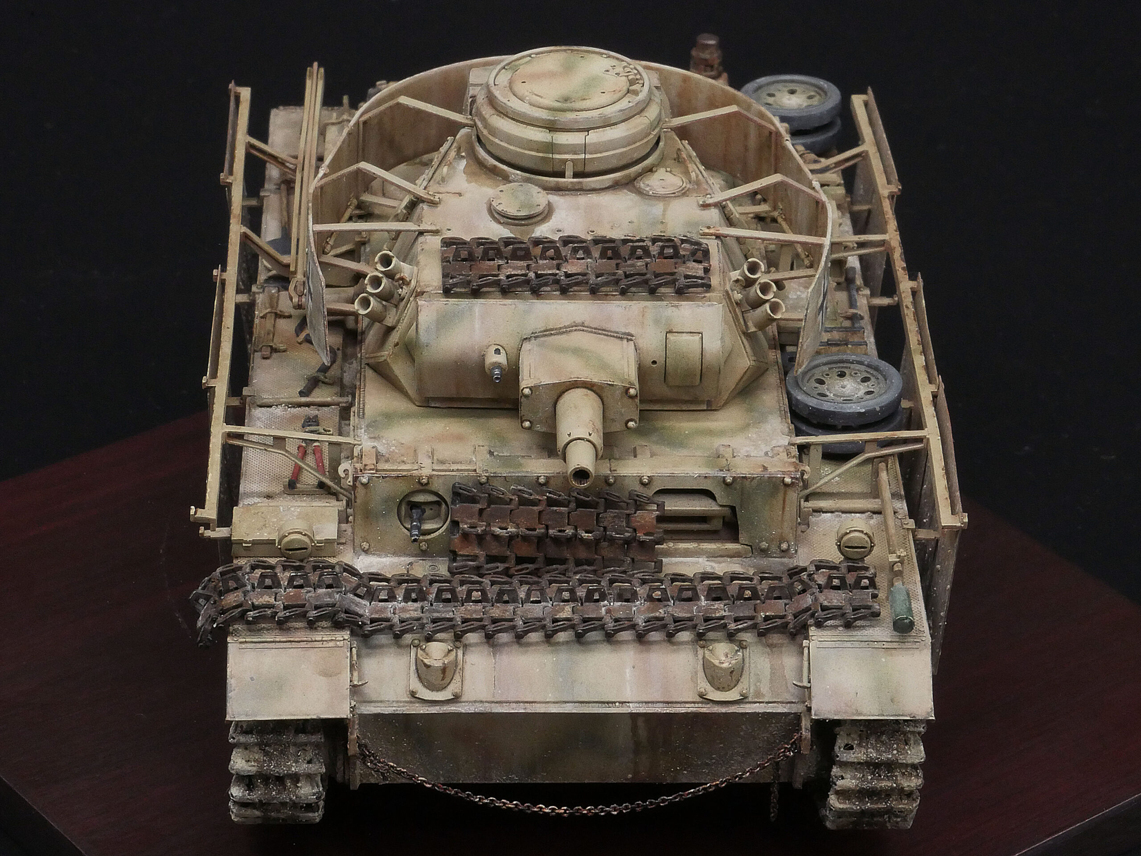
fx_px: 4021
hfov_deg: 16.1
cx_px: 570
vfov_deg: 12.1
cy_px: 428
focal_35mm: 122
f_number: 22
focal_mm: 61
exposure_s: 1/15
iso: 3200
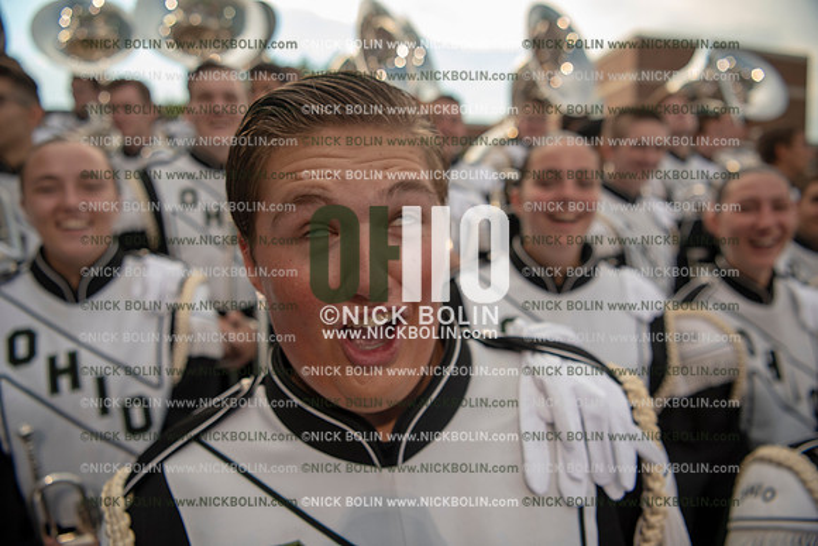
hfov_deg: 73.7
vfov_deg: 53.2
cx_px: 409
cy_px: 273
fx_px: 545
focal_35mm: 24
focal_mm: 24
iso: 800
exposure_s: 1/125
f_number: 3.2
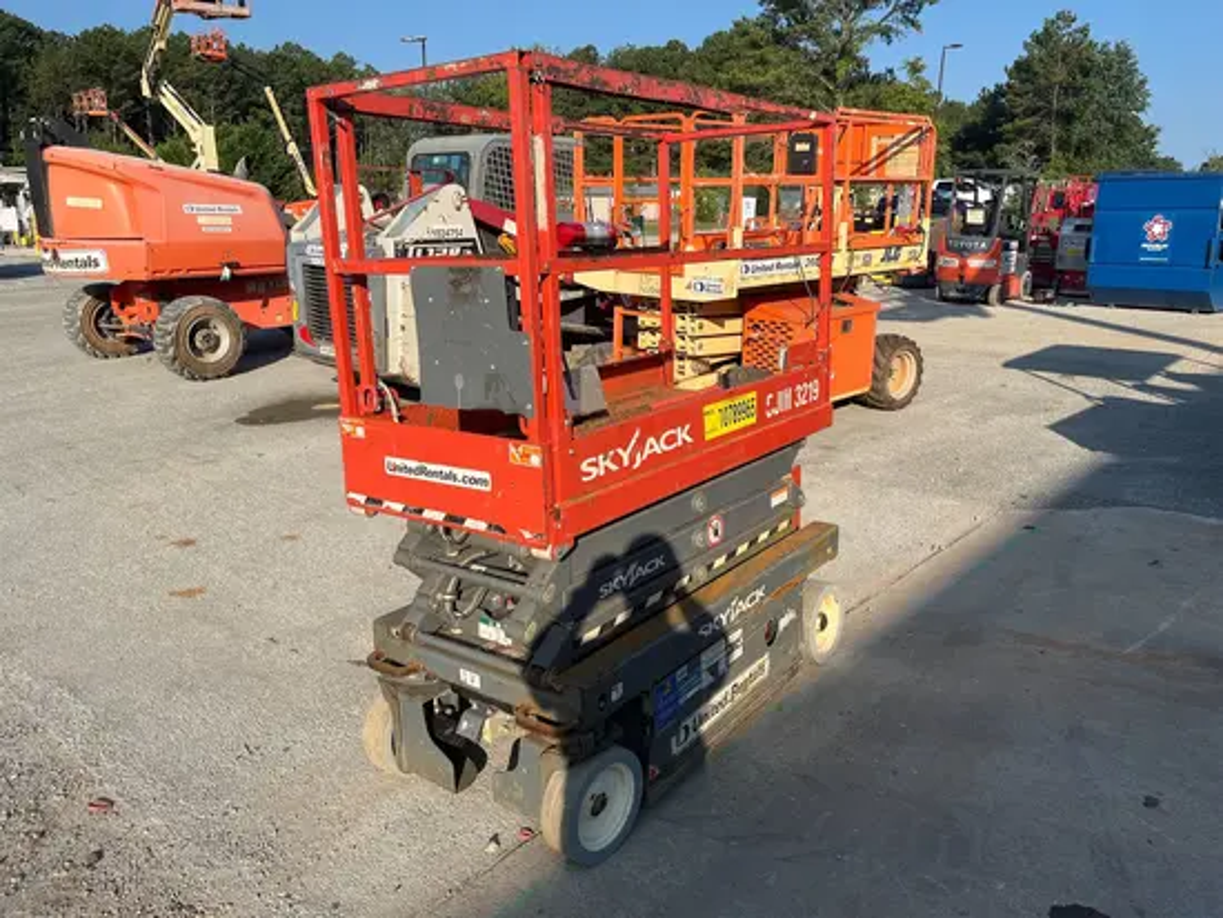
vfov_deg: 53.1
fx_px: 919
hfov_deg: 67.3
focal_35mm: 26
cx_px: 612
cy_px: 459
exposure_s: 1/2755
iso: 50
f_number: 1.6
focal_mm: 5.1
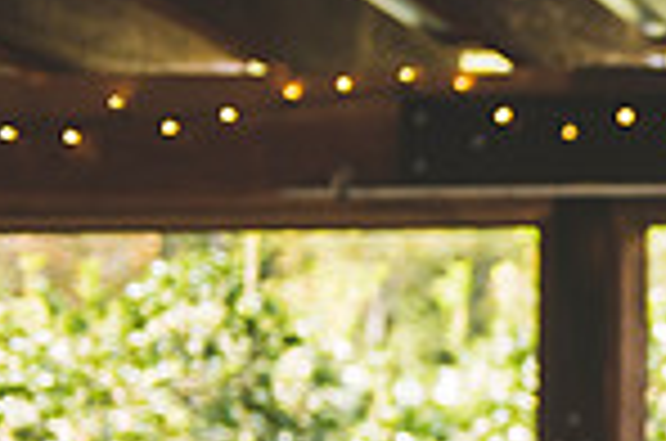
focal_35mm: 173
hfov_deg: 11.0
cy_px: 511
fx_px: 3194
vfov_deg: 7.8
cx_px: 1278
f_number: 2.8
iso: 160
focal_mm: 44
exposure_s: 1/100
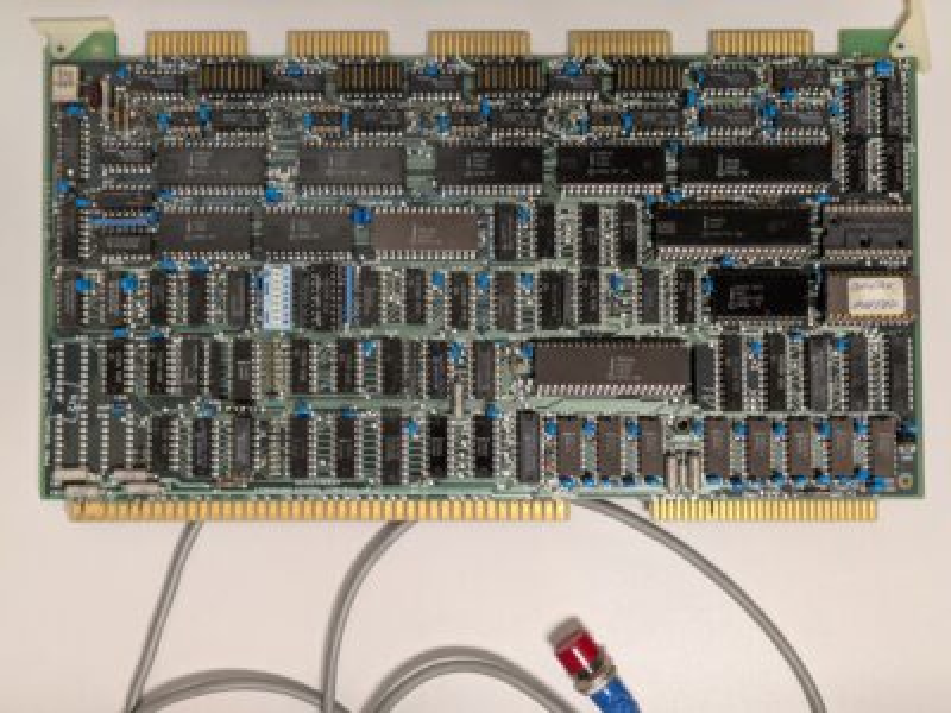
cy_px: 356
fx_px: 1401
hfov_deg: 37.5
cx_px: 476
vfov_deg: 28.6
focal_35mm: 51
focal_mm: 5.43
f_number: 1.89
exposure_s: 1/120
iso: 936
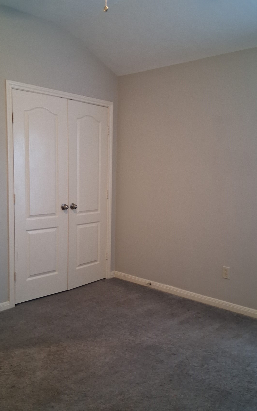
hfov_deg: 38.3
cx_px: 124
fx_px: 370
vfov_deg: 58.1
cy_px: 207
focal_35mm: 33
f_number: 1.8
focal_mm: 3.98
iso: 640
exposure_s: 1/30
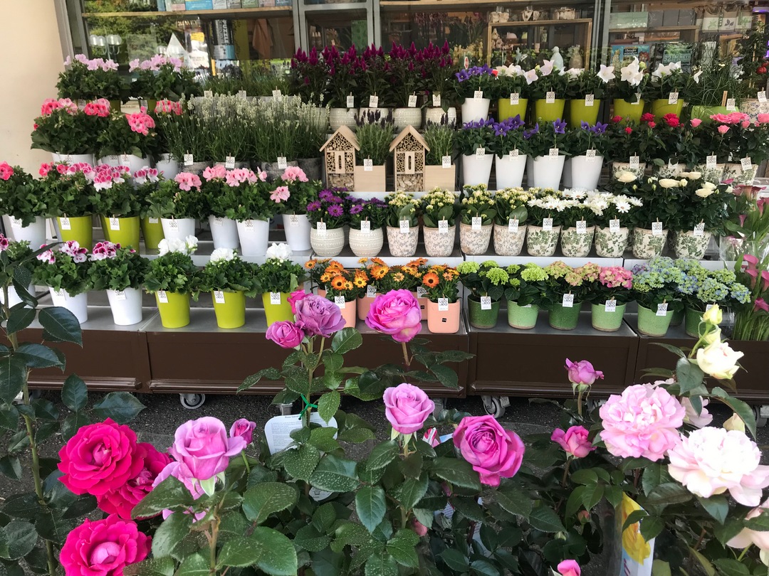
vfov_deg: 49.7
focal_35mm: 28
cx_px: 384
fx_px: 622
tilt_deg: -17.2
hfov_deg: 63.4
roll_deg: +2.6
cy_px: 288
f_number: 1.8
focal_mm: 3.99
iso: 20
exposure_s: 1/134
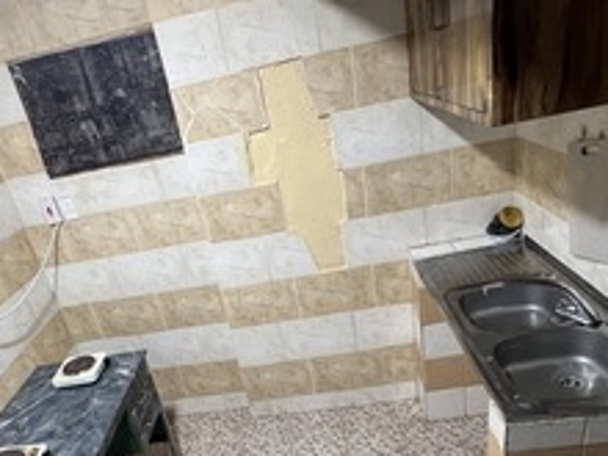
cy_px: 316
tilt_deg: -26.5
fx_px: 474
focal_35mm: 27
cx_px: 245
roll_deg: +13.2
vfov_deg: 50.1
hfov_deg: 64.7
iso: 320
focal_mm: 1.57
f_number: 1.8
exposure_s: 1/60
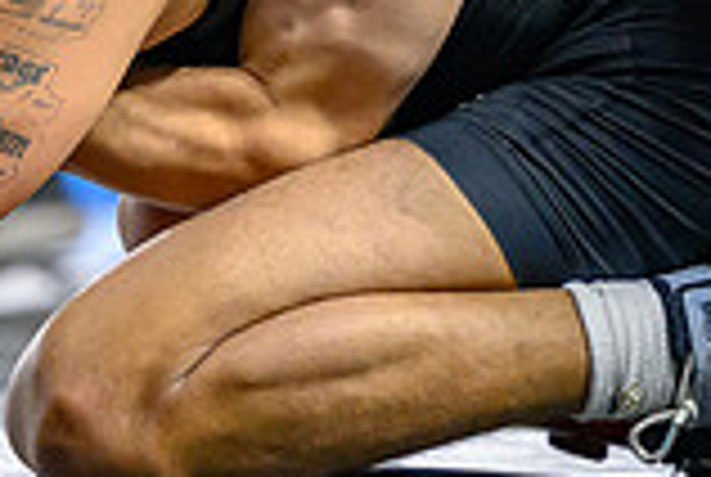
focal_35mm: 677
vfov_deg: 2.0
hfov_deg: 3.0
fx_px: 13396
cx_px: 139
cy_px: -47
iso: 3200
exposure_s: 1/640
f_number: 2.8
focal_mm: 150
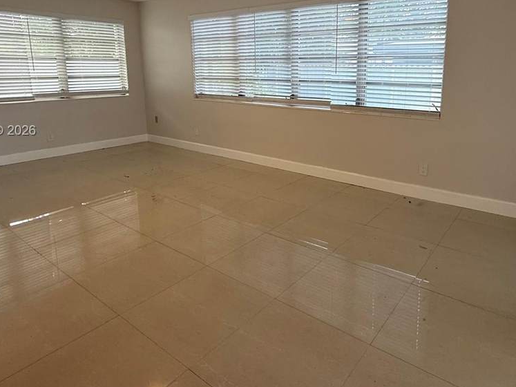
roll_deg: -0.5
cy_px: 131
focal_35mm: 24
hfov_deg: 71.0
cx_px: 306
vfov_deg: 55.7
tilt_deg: -10.4
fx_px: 358
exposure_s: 1/120
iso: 125
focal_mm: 2.22
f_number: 2.2
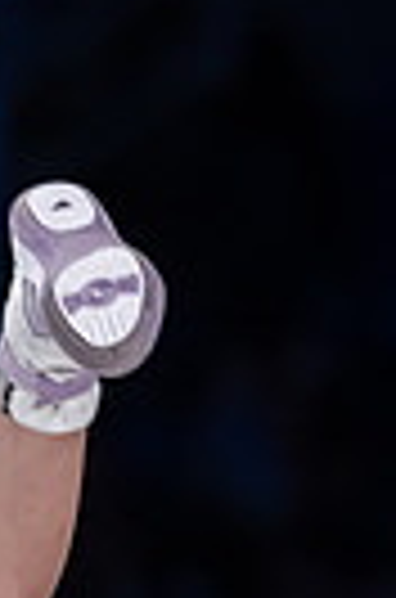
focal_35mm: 975
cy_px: 833
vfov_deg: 2.1
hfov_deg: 1.4
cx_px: -391
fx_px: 16171
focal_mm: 165
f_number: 2.8
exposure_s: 1/800
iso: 2500
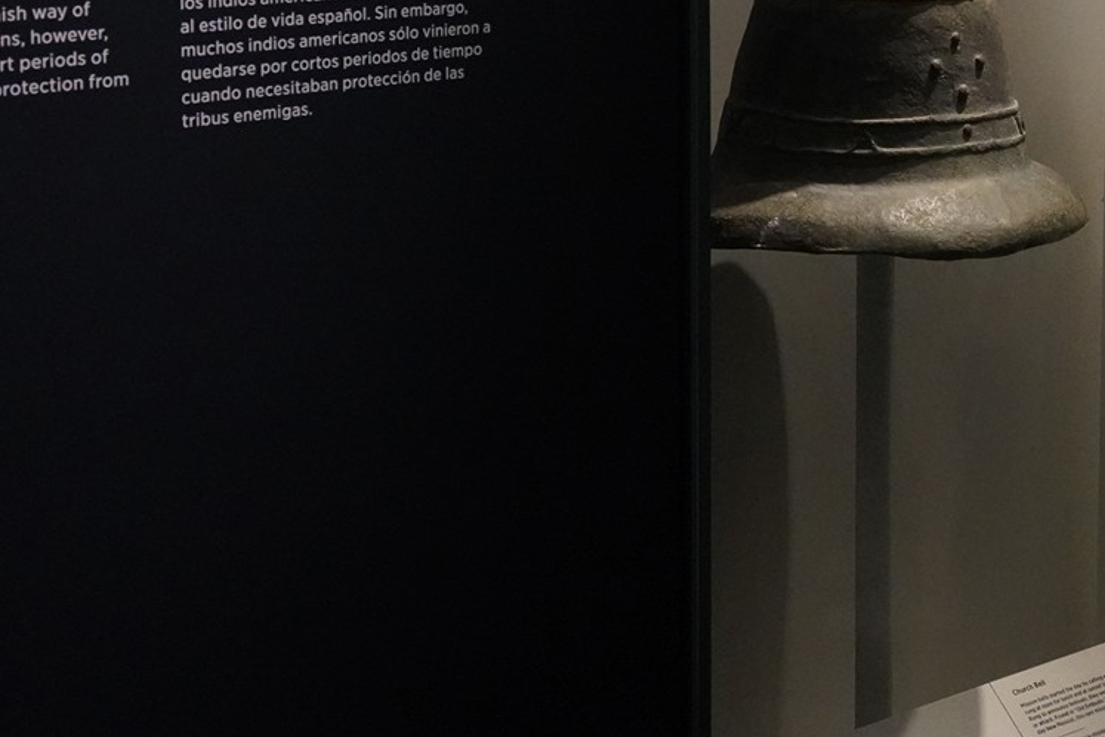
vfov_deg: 17.6
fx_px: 2302
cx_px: 1195
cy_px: -75
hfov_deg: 25.2
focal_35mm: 75
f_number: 5
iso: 8000
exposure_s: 1/100
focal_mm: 28
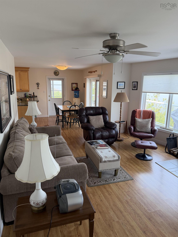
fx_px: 165
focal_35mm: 24
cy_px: 118
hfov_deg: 56.8
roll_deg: -1.5
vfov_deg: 71.6
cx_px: 89
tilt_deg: -12.6
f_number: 1.78
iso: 160
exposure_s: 1/223
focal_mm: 6.76
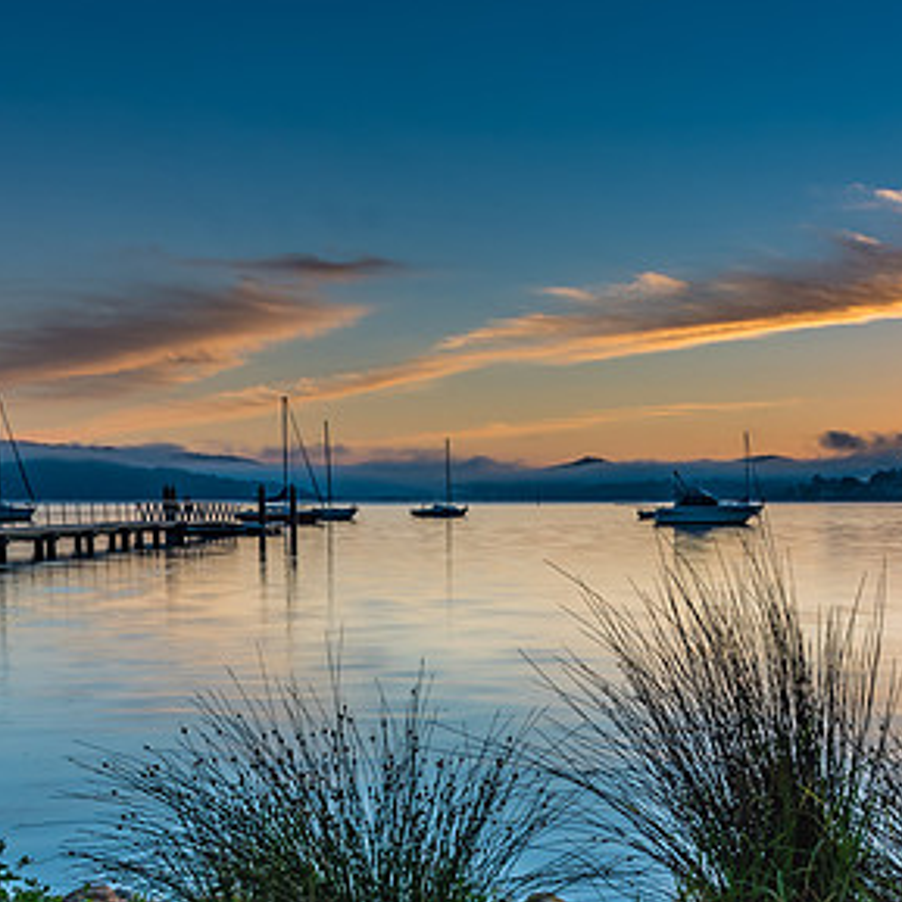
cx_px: 641
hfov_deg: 32.4
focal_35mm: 52
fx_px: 1533
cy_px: 650
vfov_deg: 32.3
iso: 50
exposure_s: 1.3
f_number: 11
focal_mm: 16
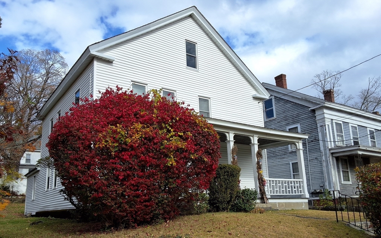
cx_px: 190
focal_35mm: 30
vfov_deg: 41.6
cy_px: 143
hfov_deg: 62.9
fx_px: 311
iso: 32
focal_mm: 2.91
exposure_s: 1/1267
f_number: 1.9
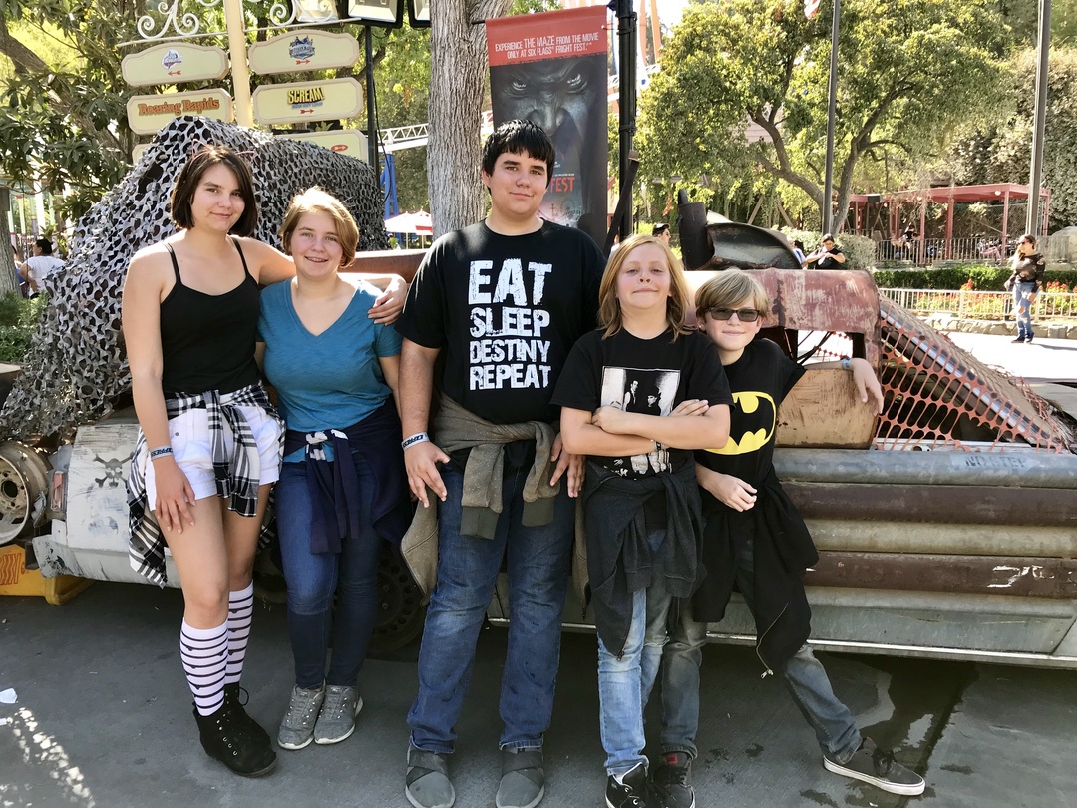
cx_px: 538
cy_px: 404
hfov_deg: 63.4
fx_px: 871
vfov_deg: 49.7
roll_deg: +2.1
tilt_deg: -9.1
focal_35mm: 28
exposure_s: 1/207
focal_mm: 3.99
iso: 20
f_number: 1.8
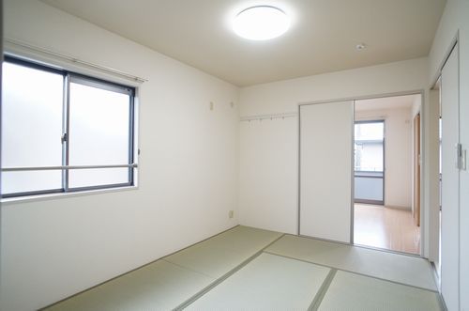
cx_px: 234
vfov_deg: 52.9
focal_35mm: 24
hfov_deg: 73.9
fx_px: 312
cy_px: 156
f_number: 3.2
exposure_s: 1/160
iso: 800
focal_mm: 16
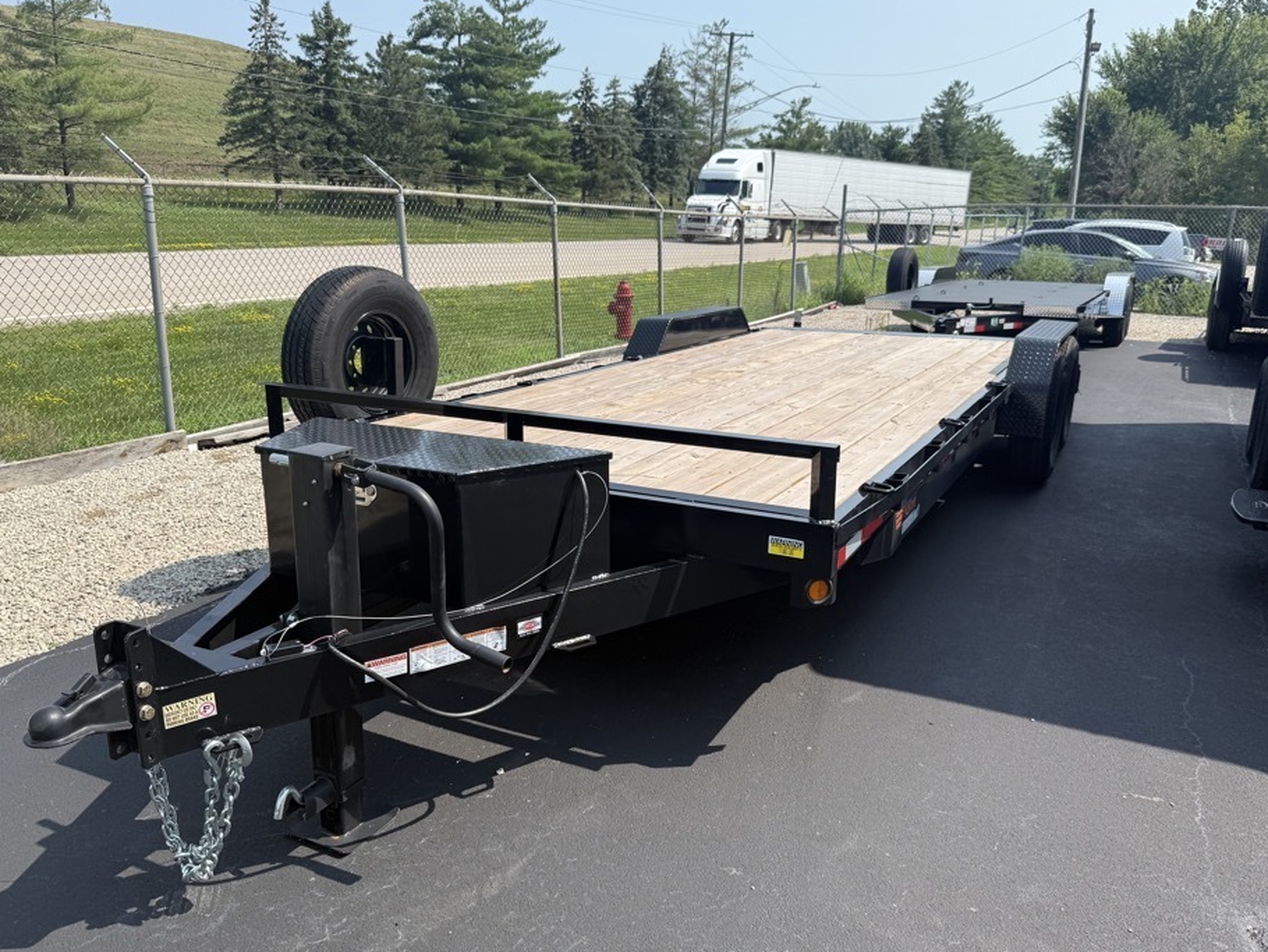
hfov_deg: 65.3
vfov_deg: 51.4
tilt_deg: -15.9
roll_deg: -3.4
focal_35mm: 27
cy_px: 475
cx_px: 656
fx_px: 989
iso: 80
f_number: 1.78
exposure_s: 1/3425
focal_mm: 6.76
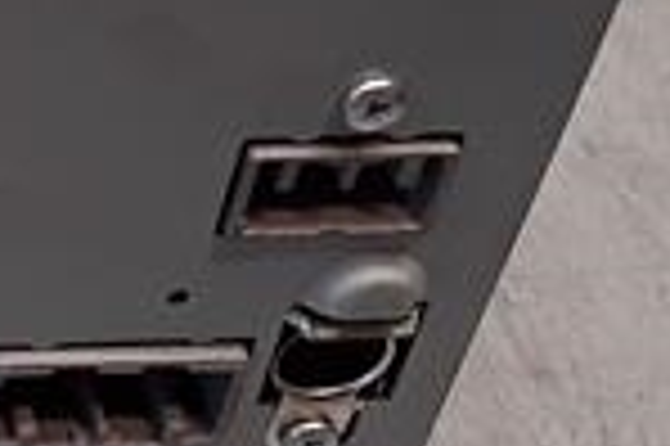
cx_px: -544
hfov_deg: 14.4
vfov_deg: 10.9
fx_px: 2324
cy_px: 86
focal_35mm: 125
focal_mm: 2.91
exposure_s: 1/50
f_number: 1.9
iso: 40
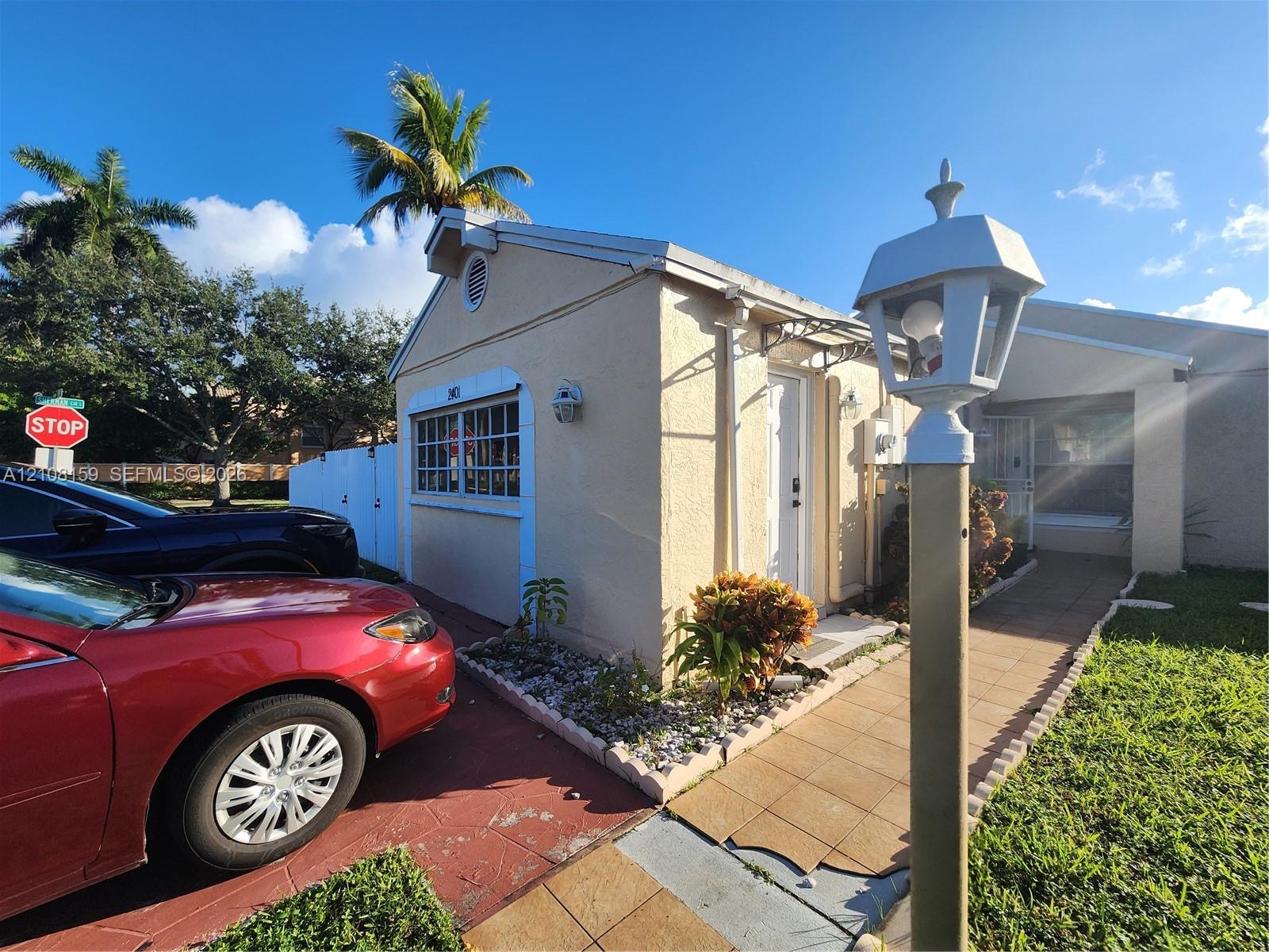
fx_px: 477
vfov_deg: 89.9
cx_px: 634
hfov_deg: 106.2
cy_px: 476
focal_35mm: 13
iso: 50
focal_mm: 2.2
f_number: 2.2
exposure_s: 1/1546
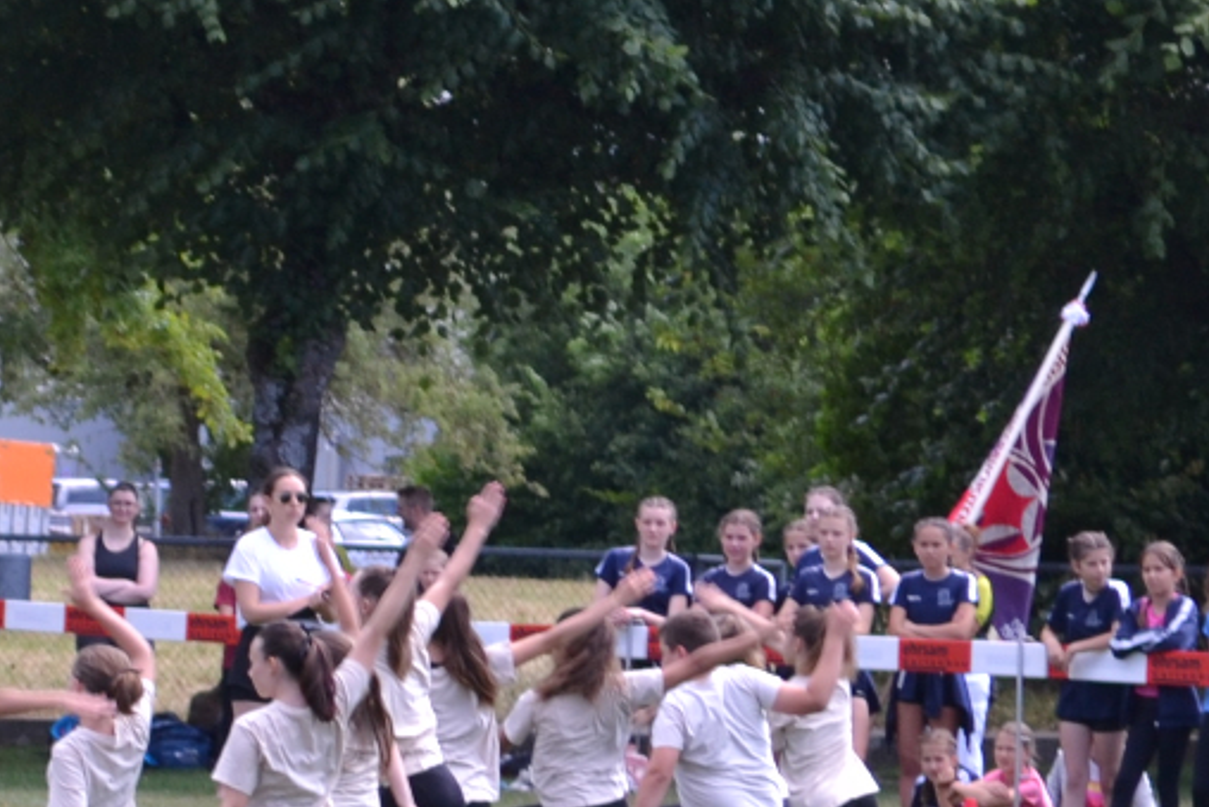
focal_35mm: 290
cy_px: 682
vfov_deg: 4.7
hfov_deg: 7.0
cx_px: -581
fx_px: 9741
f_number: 5.6
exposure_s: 1/125
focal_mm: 48
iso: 125
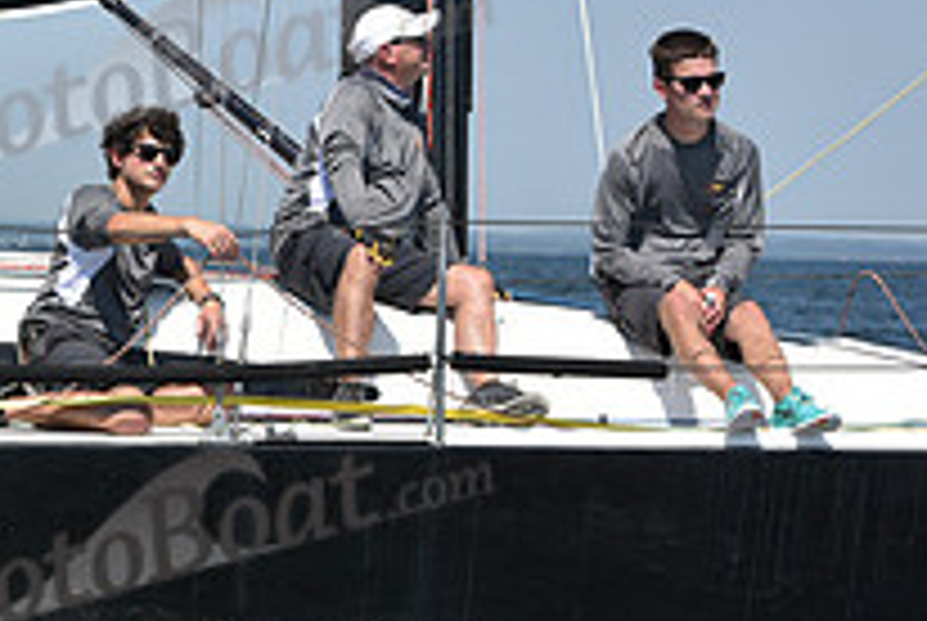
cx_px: -369
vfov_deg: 7.0
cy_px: 371
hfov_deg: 10.2
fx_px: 5080
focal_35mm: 197
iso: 250
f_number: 8
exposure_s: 1/1250
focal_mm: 70
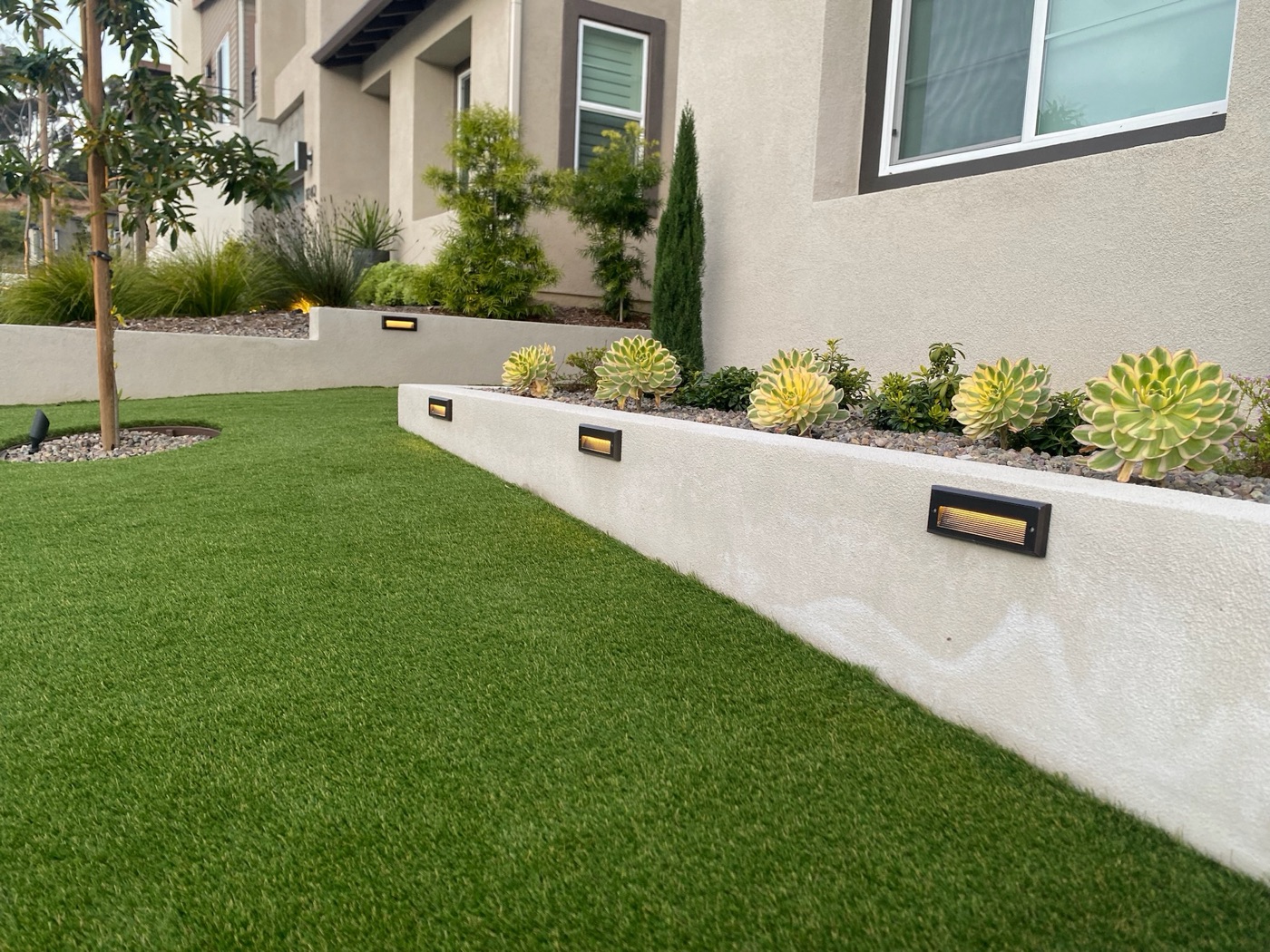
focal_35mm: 26
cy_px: 476
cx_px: 635
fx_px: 954
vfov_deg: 53.1
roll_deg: -2.4
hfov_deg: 67.3
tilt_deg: -8.5
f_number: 1.8
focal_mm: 4.25
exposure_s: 1/60
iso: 80
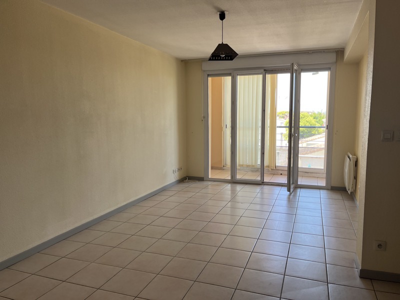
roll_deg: +0.3
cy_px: 150
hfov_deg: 67.3
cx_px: 200
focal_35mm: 26
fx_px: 300
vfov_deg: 53.1
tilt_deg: -6.4
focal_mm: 5.1
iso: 40
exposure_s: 1/153
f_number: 1.6
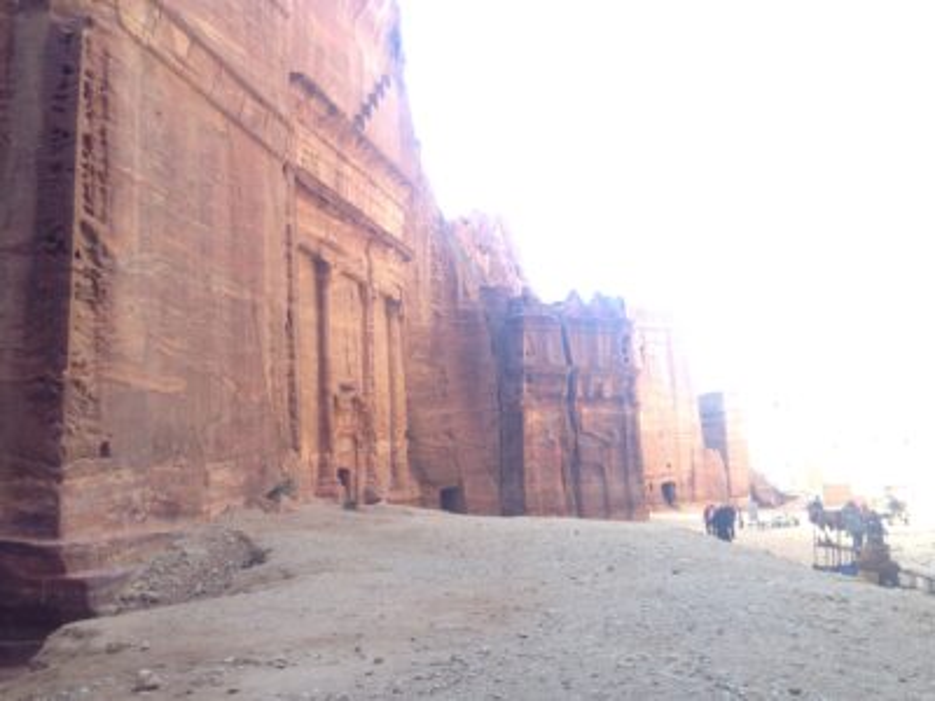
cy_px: 350
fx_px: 891
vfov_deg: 42.9
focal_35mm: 33
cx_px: 468
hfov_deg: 55.4
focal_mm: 4.12
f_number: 2.4
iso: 64
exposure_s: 1/120
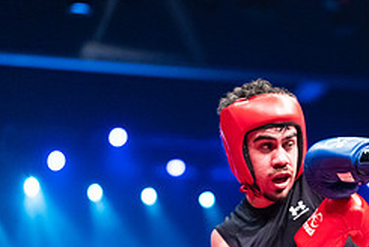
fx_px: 1601
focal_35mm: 156
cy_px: 246
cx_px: 435
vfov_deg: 8.8
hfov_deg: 12.8
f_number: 2
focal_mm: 66
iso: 3200
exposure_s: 1/1250
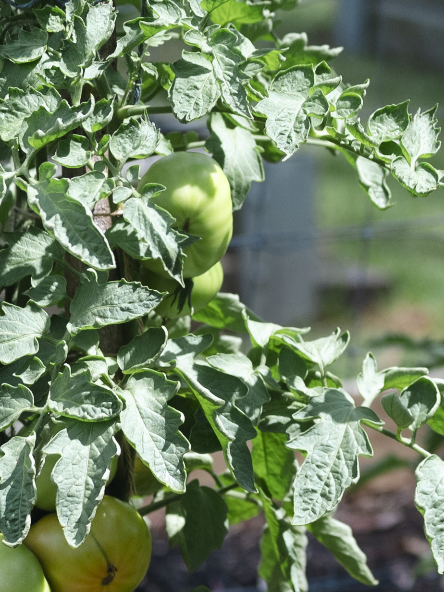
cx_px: 468
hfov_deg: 6.3
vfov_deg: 8.4
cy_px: 151
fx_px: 4036
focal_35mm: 236
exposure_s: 1/4000
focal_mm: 50
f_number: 2.8
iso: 250
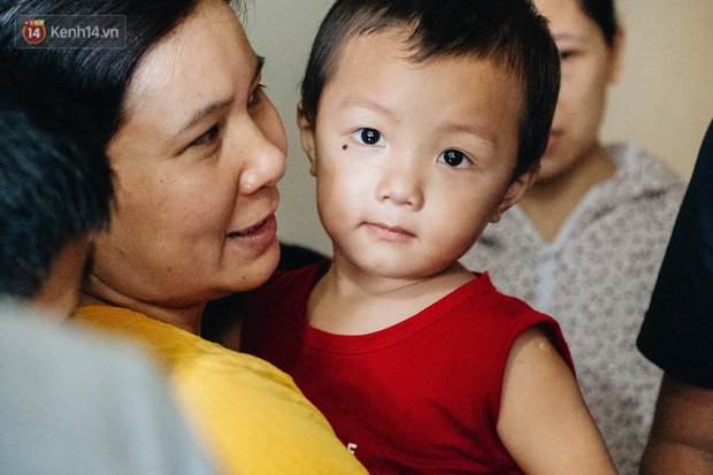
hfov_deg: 17.8
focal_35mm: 115
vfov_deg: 11.9
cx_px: 356
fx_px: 2277
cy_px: 238
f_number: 4
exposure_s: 1/100
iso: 20000
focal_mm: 77
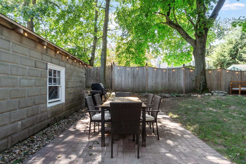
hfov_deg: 90.0
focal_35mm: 18
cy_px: 82
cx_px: 123
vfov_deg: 67.4
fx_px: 123
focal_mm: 12
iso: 500
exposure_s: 1/60
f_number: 8
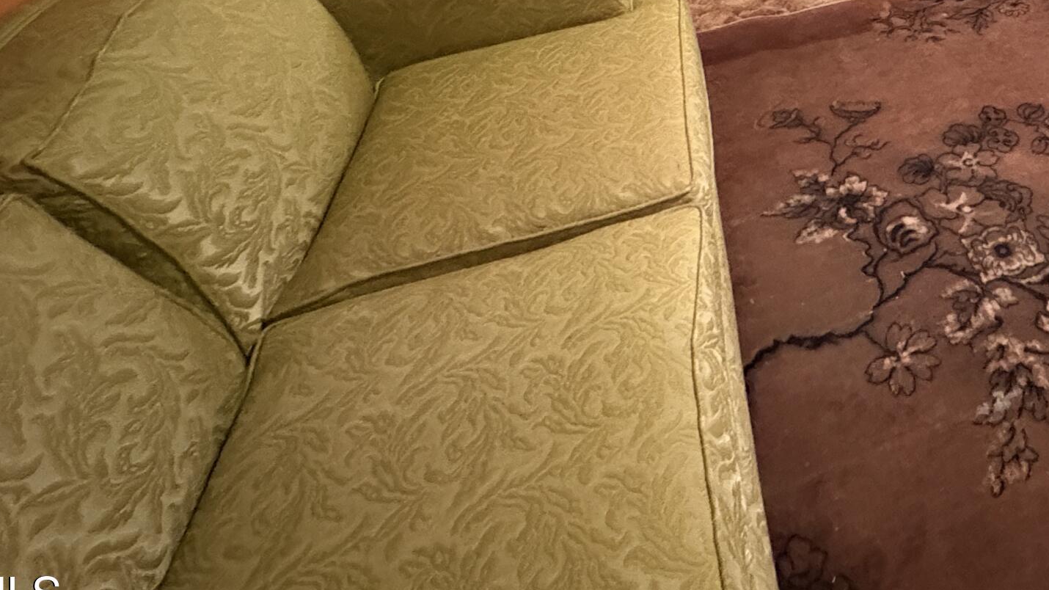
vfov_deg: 30.0
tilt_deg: -21.3
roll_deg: -1.1
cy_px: -156
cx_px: 995
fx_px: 890
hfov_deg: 51.7
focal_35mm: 32
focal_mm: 2.22
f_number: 2.2
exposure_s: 1/30
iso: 1000
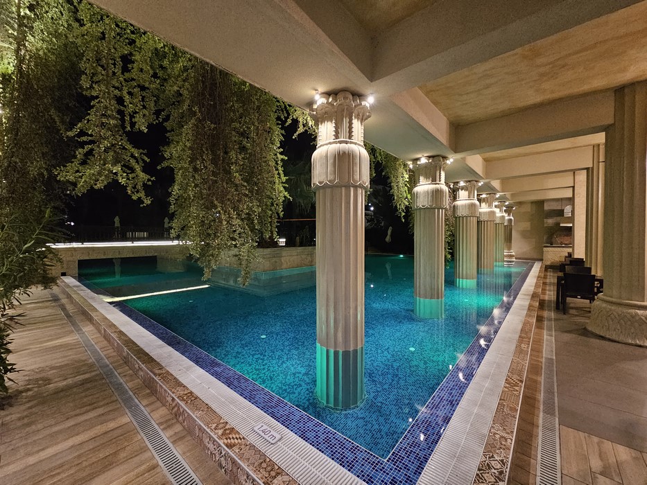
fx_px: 243
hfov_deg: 106.2
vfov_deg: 89.9
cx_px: 324
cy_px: 242
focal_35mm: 13
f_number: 2.2
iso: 1250
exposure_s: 1/25
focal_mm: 2.2
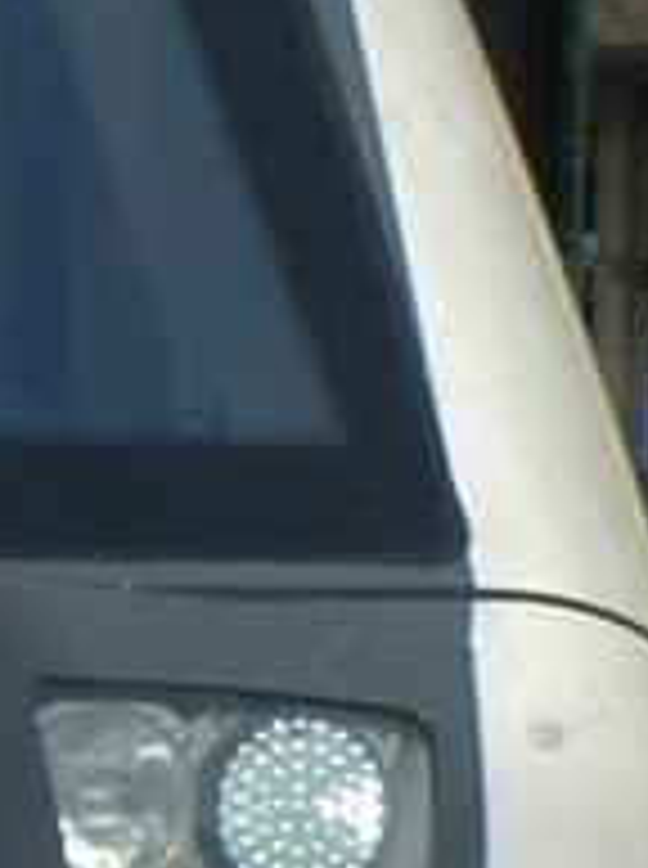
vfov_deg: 3.1
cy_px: 403
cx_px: -1850
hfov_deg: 2.3
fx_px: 15827
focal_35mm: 632
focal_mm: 44
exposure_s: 1/125
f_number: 13
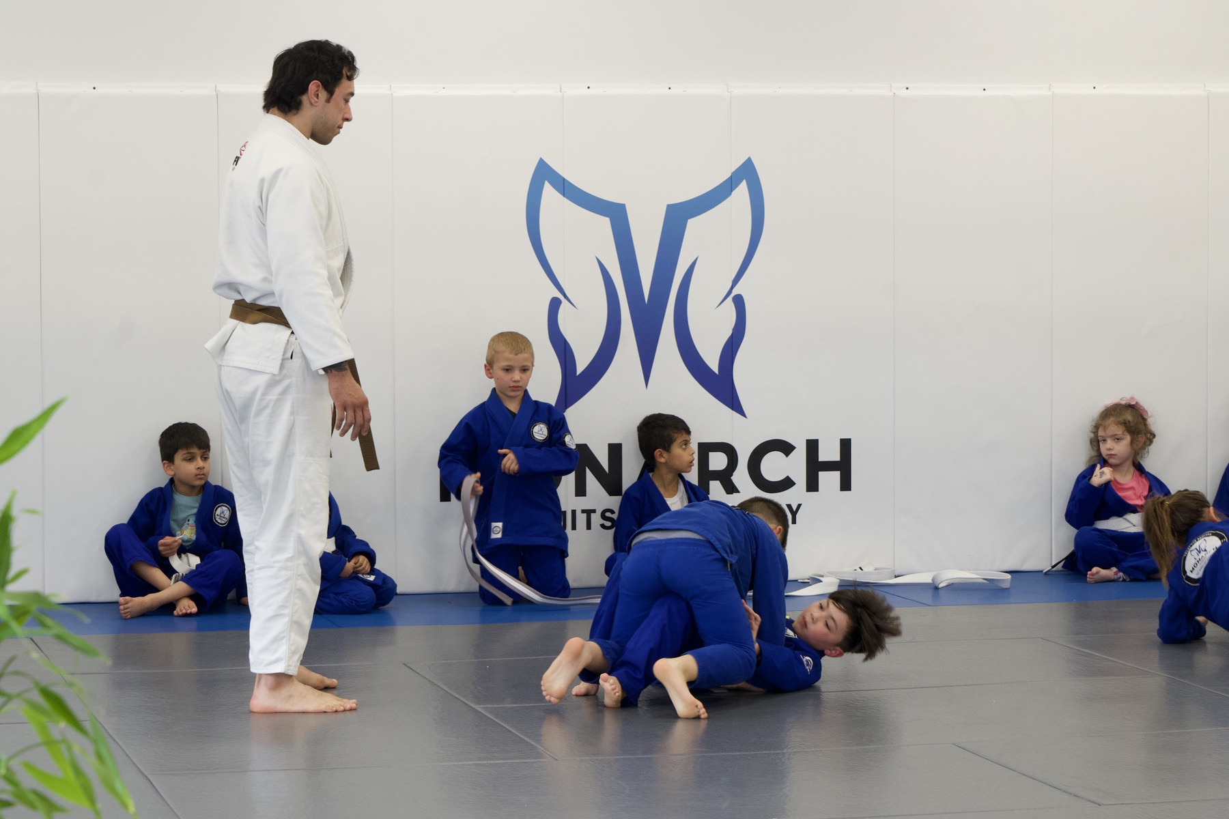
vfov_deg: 13.0
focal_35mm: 105
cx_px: 614
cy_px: 410
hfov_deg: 19.5
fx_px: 3584
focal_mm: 70
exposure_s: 1/60
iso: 1600
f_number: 9
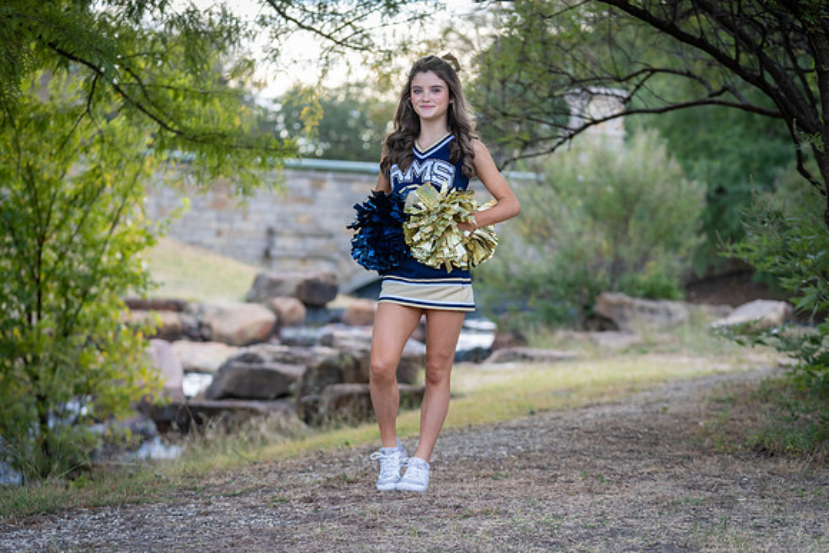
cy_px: 276
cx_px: 414
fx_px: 1797
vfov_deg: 17.5
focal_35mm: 78
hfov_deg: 26.0
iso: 250
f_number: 2.8
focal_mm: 78
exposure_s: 1/320
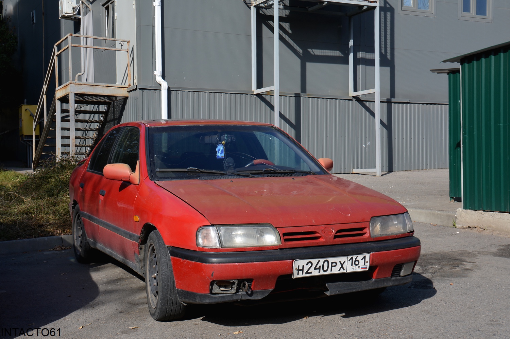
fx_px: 680
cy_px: 170
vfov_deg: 28.0
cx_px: 255
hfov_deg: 41.1
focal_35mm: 48
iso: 110
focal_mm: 32
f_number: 8
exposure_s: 1/250
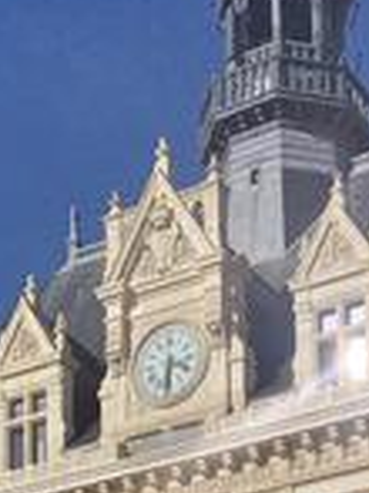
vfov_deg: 16.1
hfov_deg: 13.9
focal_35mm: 106
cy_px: 848
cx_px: 288
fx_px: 1509
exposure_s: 1/7194
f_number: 1.8
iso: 32
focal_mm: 4.25
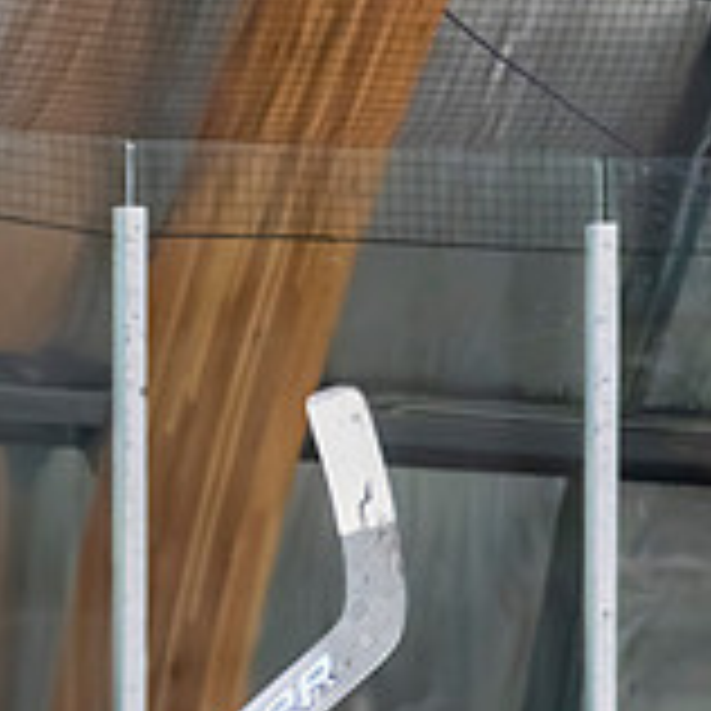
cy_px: 1245
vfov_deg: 3.6
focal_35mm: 482
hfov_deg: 3.6
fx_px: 11201
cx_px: 335
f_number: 2.8
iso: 2000
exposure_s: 1/640
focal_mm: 102
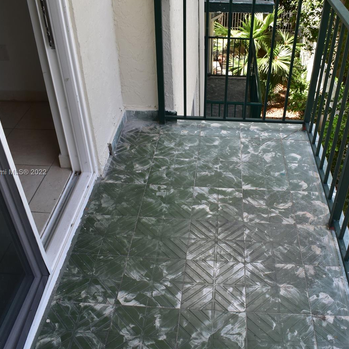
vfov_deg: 47.2
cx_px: 206
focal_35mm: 35
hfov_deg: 47.0
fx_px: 399
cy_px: 173
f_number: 9
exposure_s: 1/160
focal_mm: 18
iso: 400
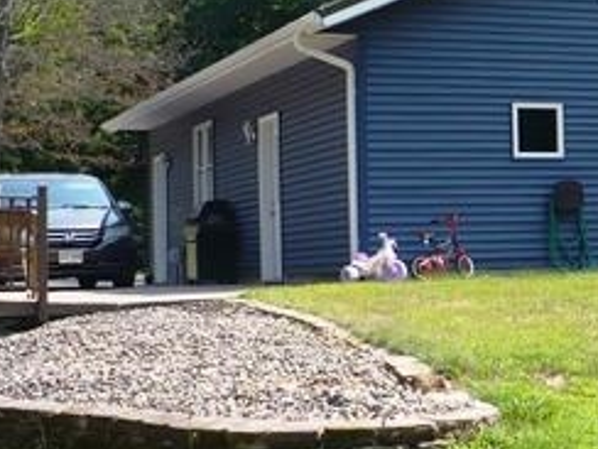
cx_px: 706
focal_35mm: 97
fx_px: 1676
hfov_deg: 19.2
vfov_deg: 15.2
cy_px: 182
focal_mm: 6.1
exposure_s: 1/640
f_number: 2.8
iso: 100
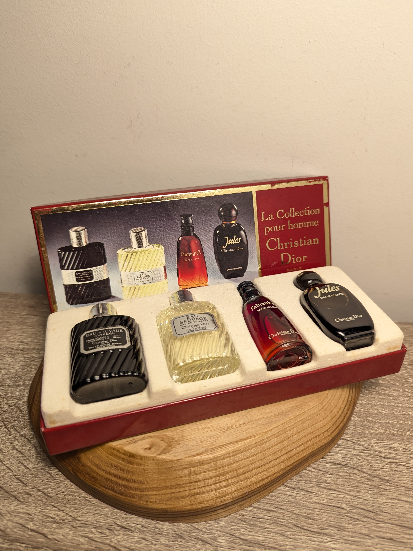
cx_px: 210
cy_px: 285
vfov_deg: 69.4
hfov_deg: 54.9
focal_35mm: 25
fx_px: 398
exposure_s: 1/100
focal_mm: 6.81
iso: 155
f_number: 1.85
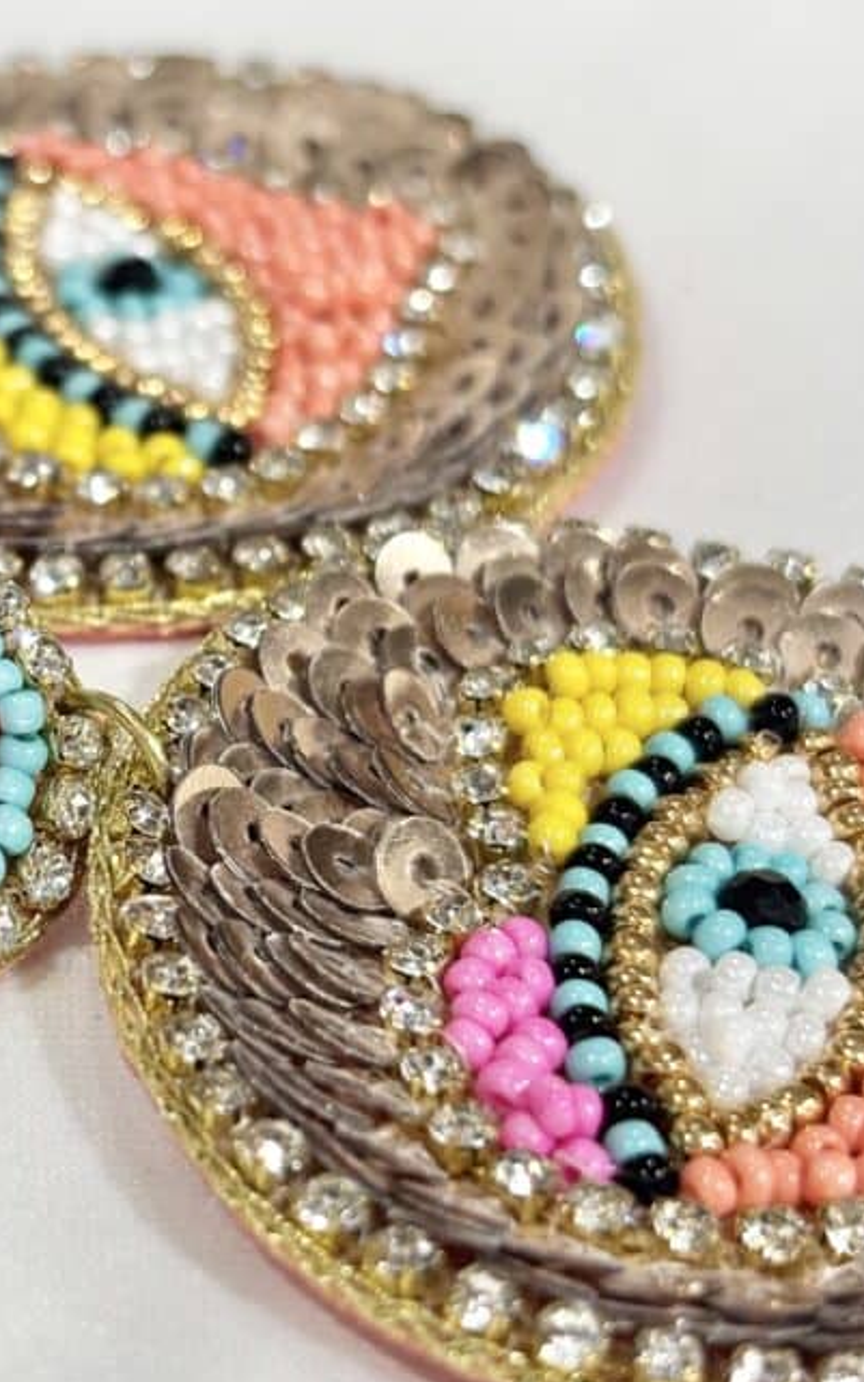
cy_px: 632
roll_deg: +7.5
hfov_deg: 14.7
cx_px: 47
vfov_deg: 23.5
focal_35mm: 88
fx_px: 3313
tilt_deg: -41.0
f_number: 1.6
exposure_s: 1/177
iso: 32
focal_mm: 5.96
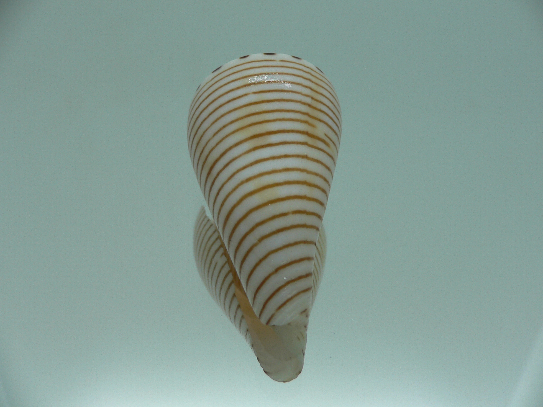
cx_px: 273
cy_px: 201
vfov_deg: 39.7
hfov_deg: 51.4
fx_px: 565
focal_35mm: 36
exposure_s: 1/60
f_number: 2.8
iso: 80
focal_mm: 4.6
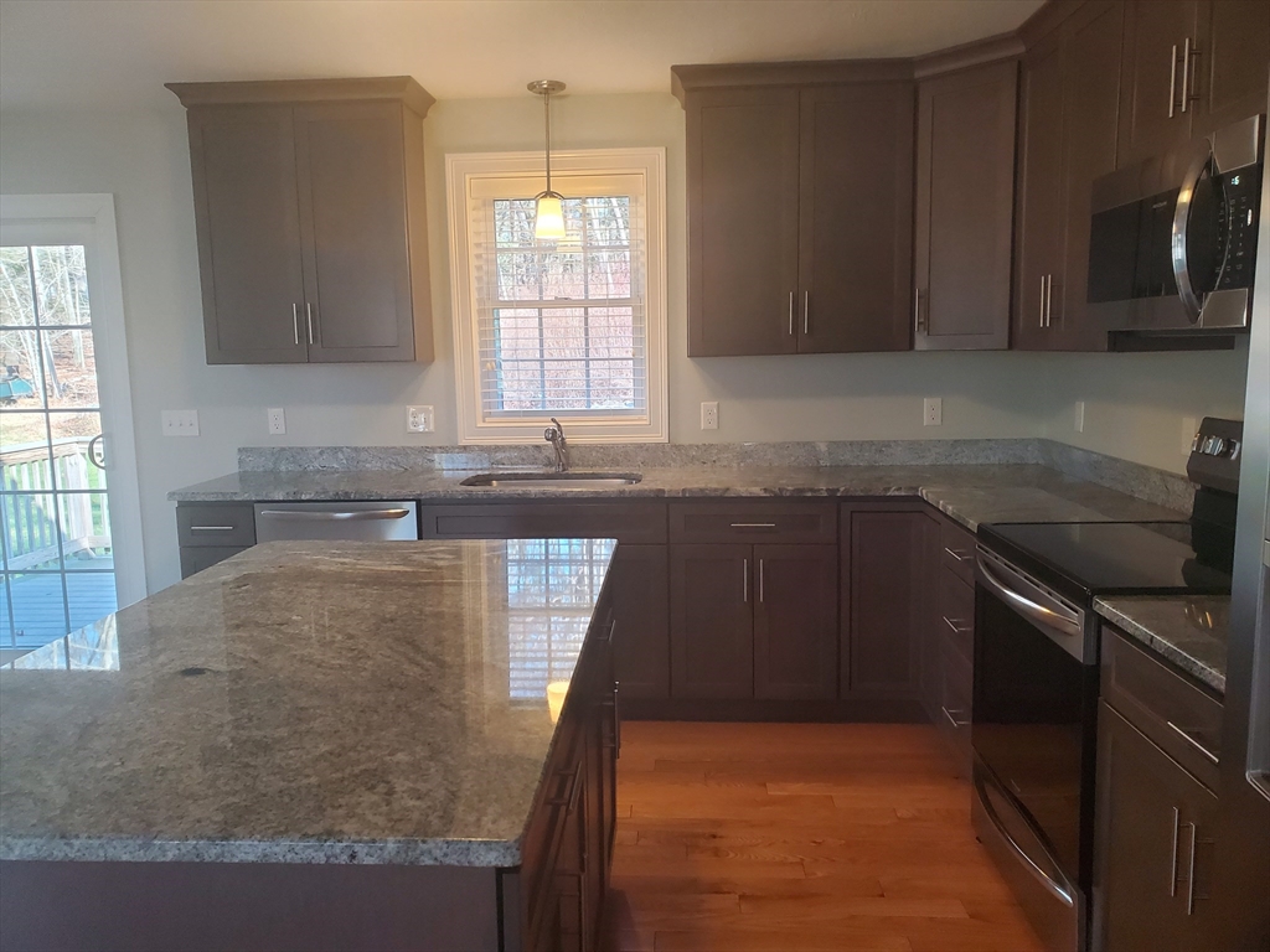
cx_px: 635
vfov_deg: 53.1
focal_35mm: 26
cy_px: 476
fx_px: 954
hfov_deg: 67.3
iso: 320
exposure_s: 1/120
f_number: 2.4
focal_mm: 4.3
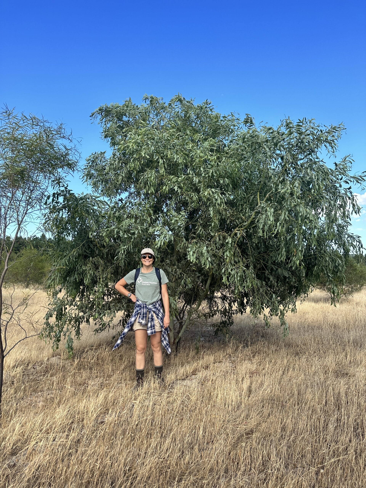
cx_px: 183
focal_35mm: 24
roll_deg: +1.1
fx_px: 338
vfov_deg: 71.6
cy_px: 244
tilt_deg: +5.0
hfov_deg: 56.8
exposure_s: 1/1812
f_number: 1.78
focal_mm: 6.86
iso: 80
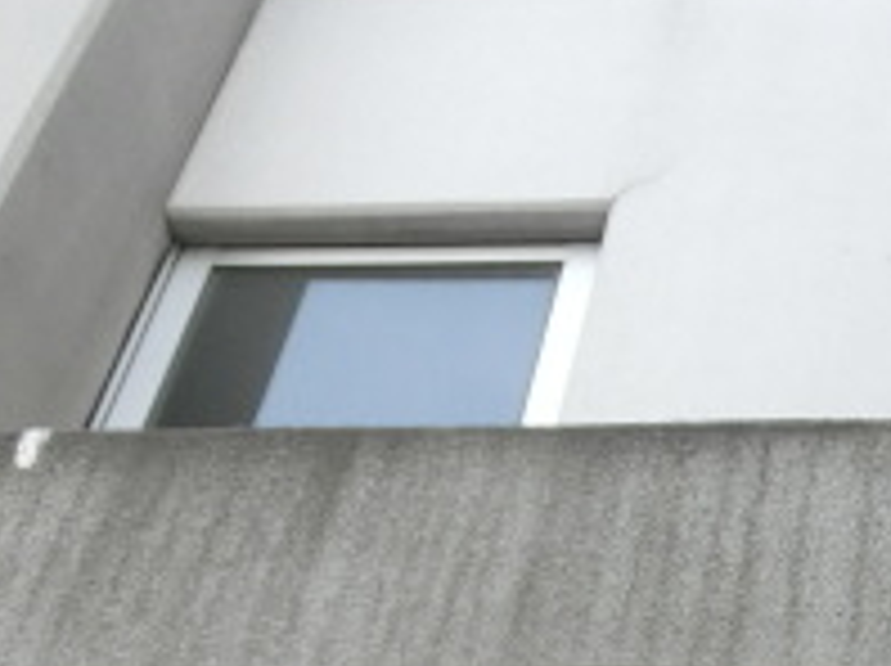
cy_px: 945
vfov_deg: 14.4
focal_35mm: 97
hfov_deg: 18.3
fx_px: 2494
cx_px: 1282
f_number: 3.5
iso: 80
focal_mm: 5.36
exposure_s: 1/125
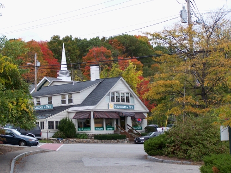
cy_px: 86
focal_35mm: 75
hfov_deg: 26.0
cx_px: 116
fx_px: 500
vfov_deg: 19.6
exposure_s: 1/250
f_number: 3.2
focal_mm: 12.4
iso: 80
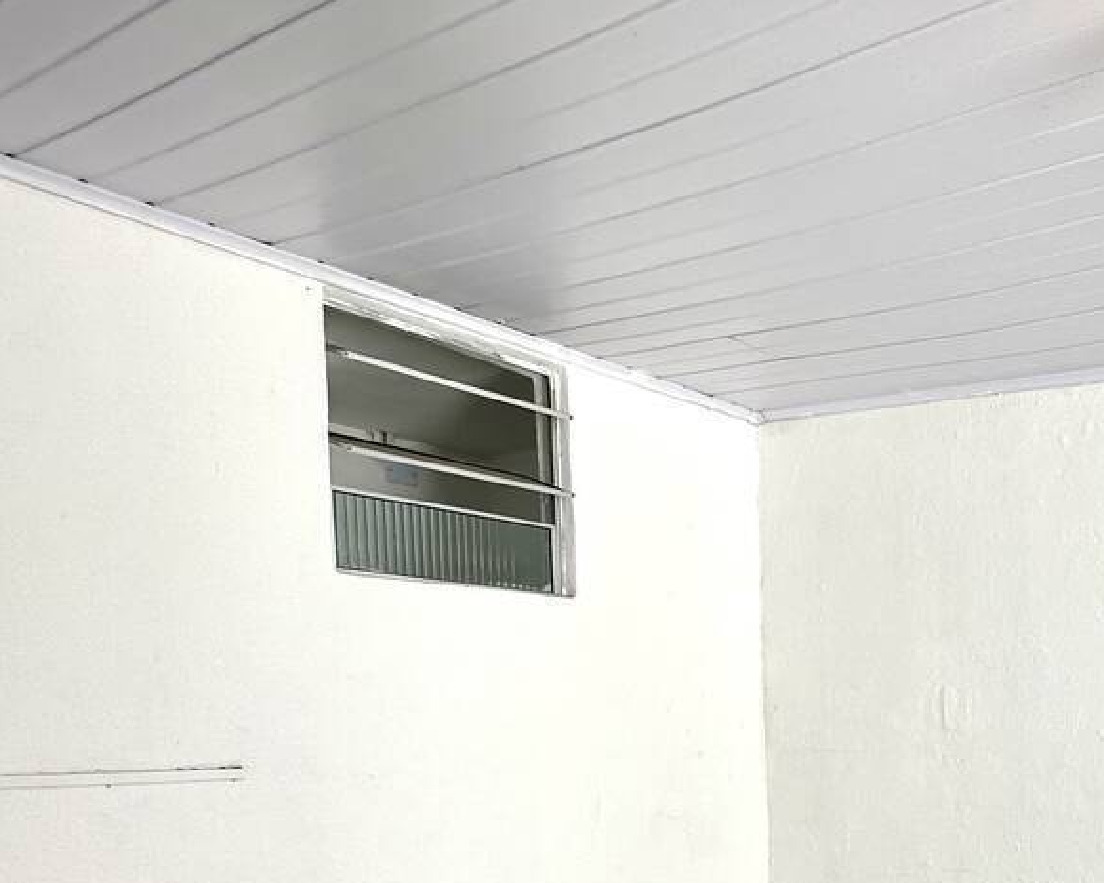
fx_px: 1111
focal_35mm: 34
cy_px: 782
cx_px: 1064
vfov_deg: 40.3
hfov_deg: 45.8
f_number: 2.2
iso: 40
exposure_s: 1/155
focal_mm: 2.22
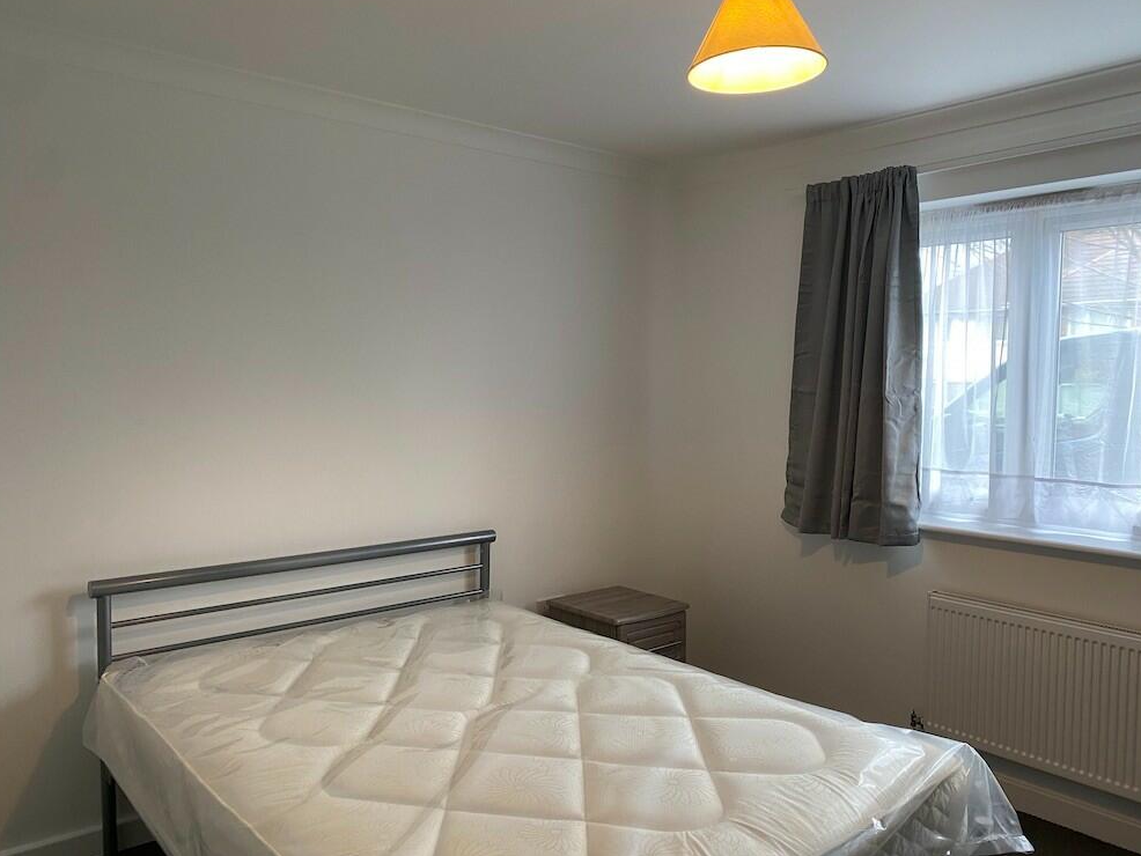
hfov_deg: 65.3
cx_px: 562
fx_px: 890
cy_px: 434
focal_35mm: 27
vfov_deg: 51.4
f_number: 1.8
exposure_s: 1/71
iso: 125
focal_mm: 4.25
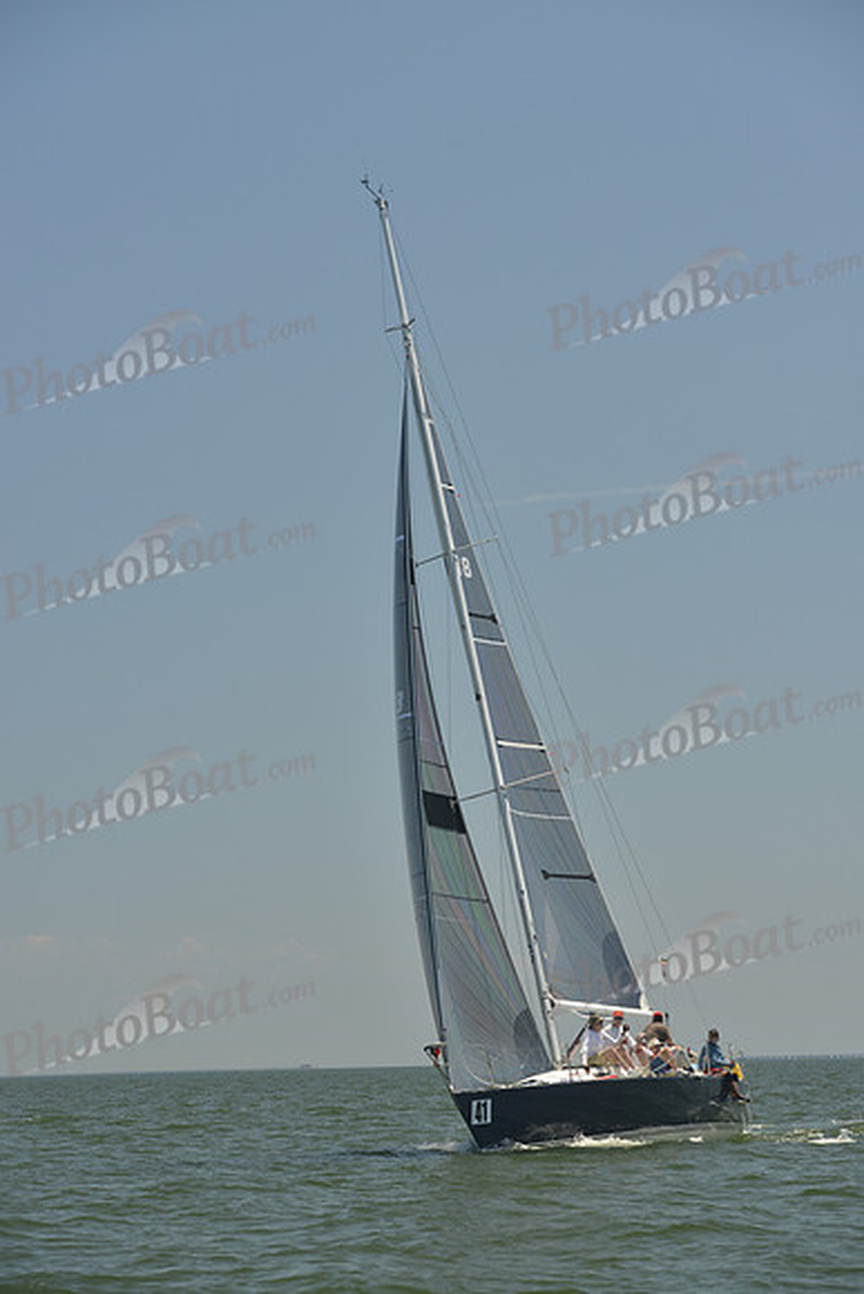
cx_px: 432
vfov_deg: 20.0
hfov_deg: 13.4
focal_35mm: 102
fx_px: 3670
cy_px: 647
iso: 200
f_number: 6.3
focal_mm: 102
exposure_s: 1/640
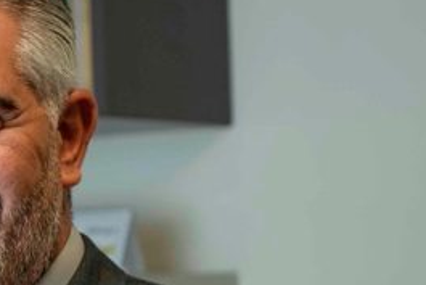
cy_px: 301
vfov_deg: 8.6
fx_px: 1882
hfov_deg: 12.3
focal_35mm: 159
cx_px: -228
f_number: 2.8
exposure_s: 1/160
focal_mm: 50
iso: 400
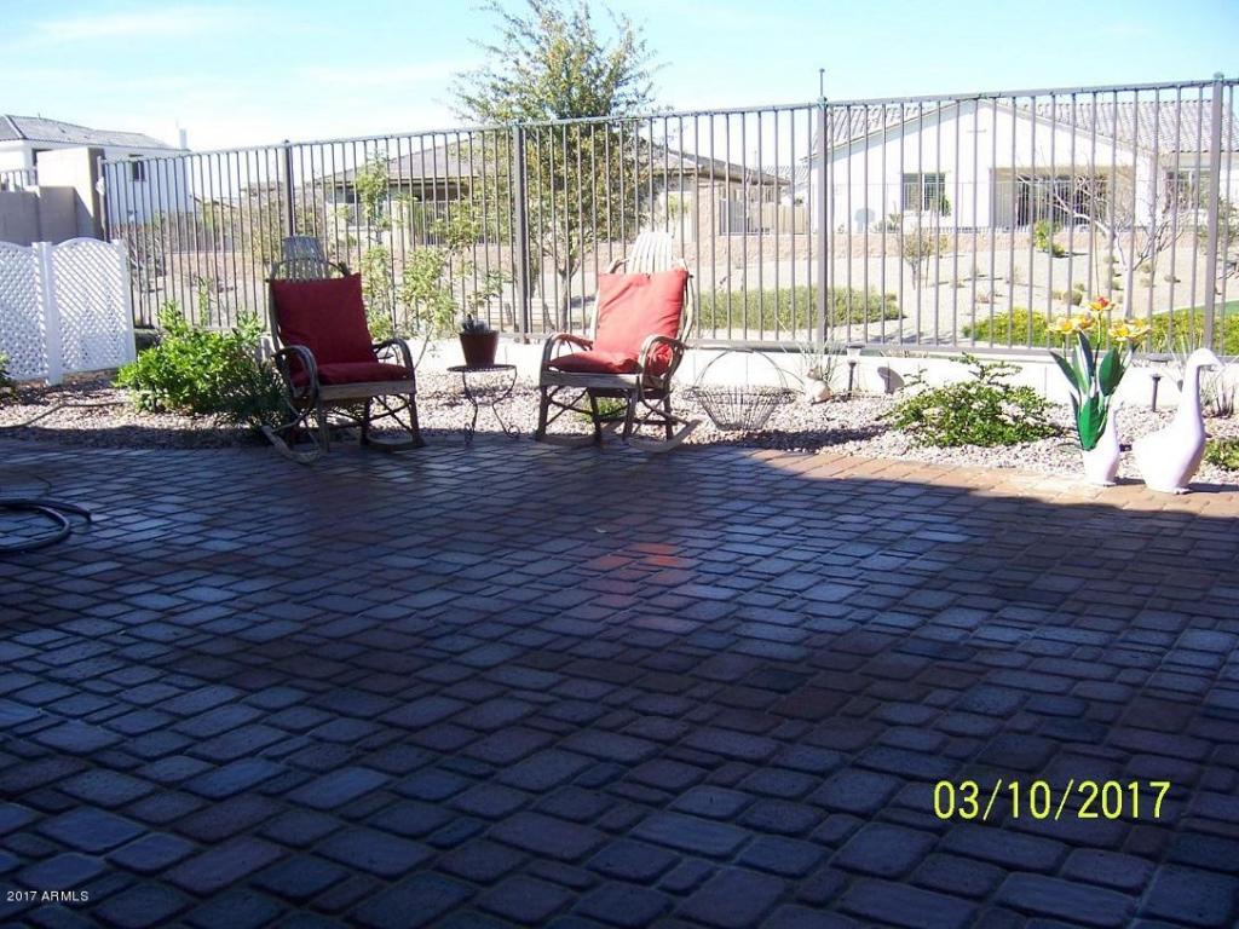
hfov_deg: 51.4
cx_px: 620
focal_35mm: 36
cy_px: 464
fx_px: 1289
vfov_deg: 39.7
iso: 80
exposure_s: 1/500
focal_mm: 6.2
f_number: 2.8
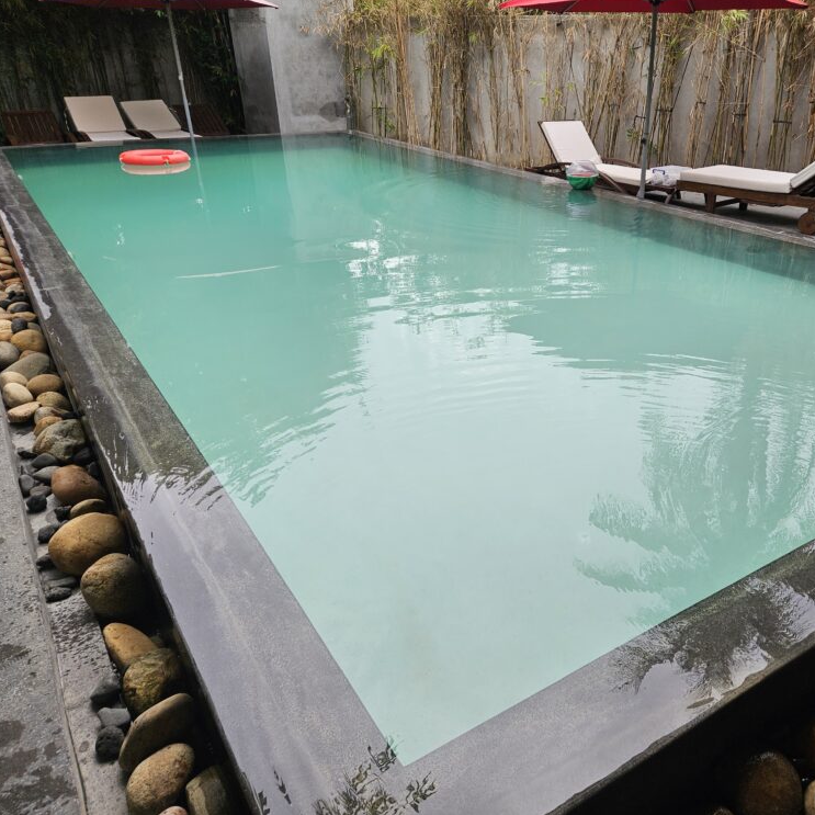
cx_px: 537
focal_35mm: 28
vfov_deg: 57.3
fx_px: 746
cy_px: 414
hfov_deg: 56.2
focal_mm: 5.4
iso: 25
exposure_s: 1/341
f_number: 1.8
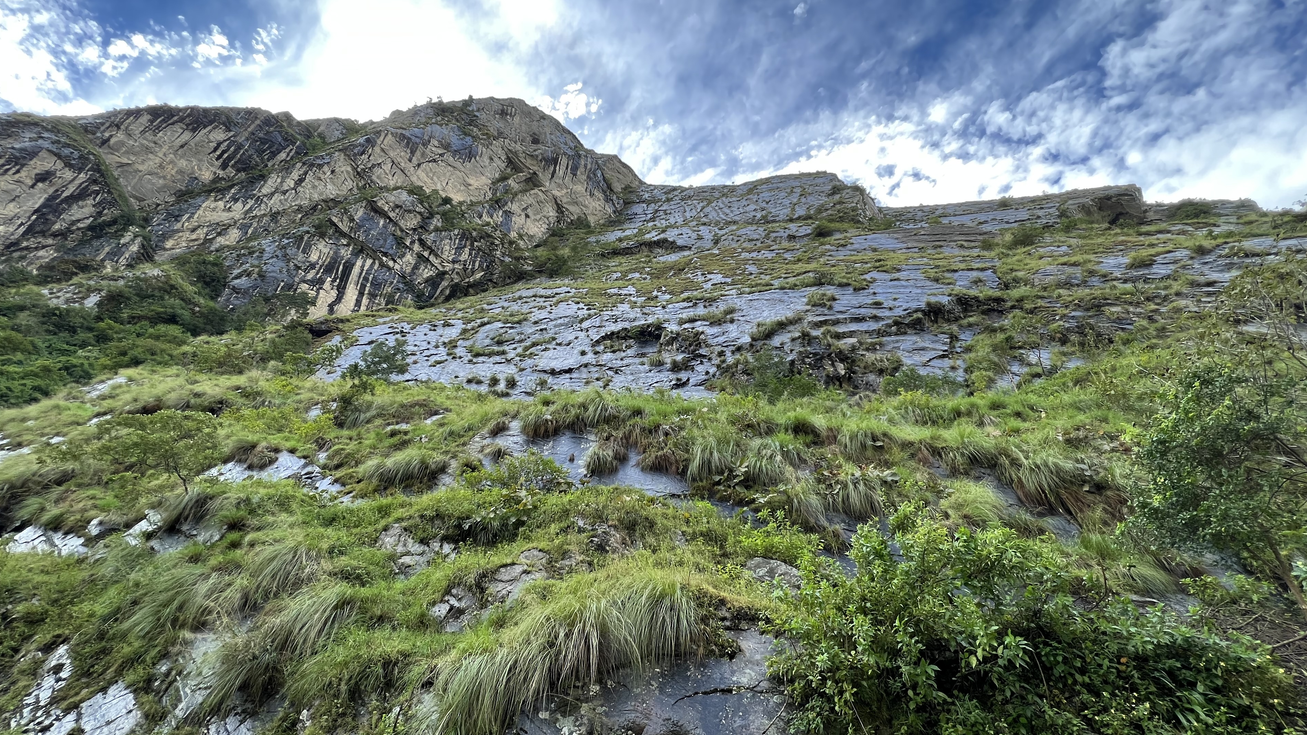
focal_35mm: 15
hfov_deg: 103.0
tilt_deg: +42.5
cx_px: 644
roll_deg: -0.1
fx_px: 520
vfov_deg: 70.4
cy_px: 342
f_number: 1.8
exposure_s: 1/412
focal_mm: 1.57
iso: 32
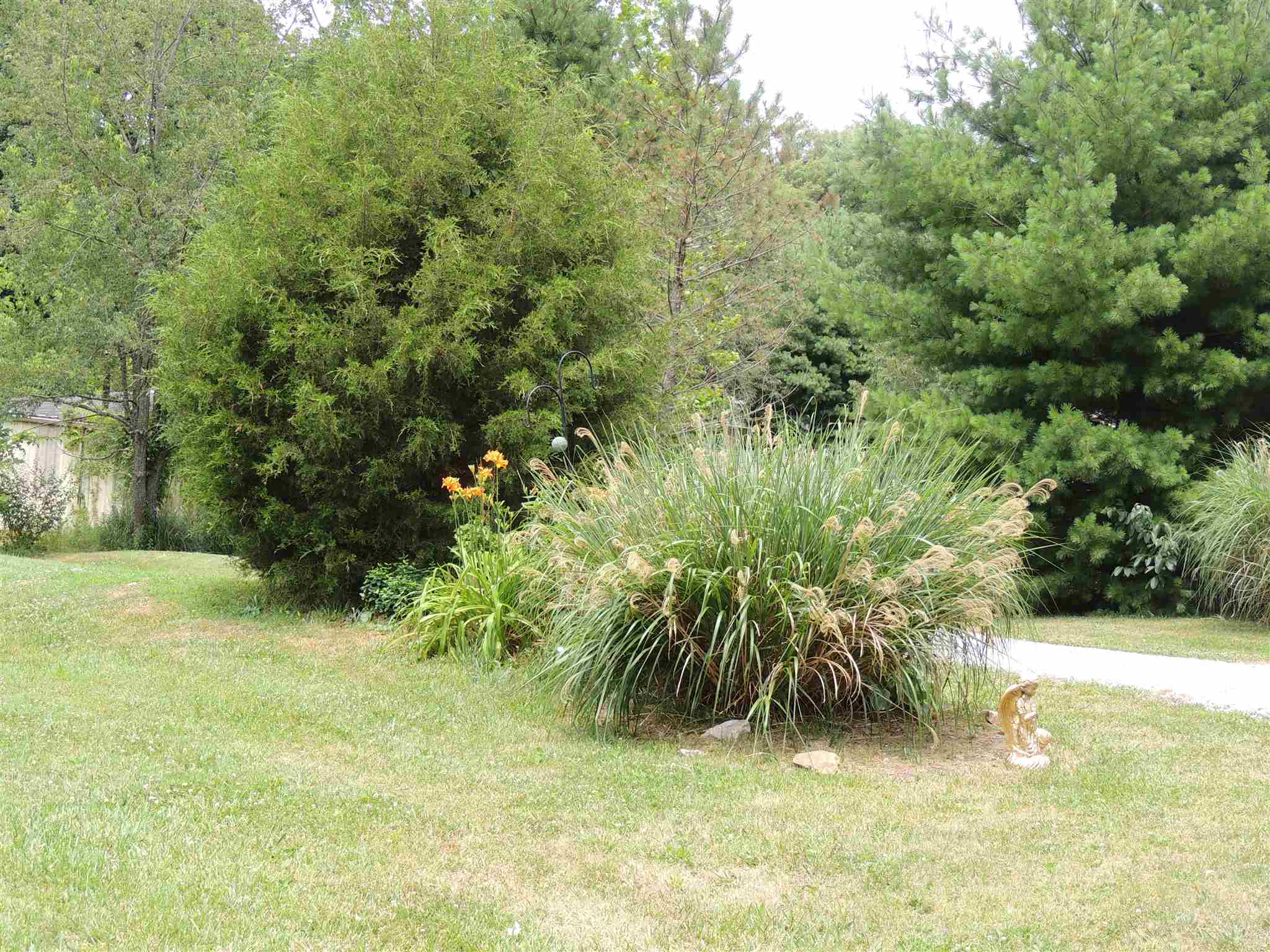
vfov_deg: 30.9
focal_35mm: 47
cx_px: 635
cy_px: 476
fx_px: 1724
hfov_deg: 40.4
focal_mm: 8.3
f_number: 3.5
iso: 100
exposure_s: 1/250
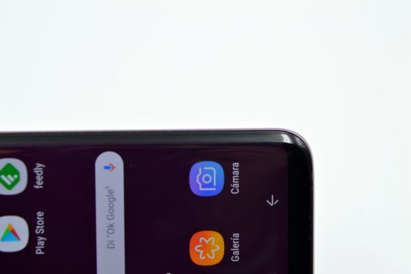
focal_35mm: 60
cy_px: 137
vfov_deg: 22.6
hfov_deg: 33.4
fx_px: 684
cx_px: 206
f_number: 10
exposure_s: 1/20
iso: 100
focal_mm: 40
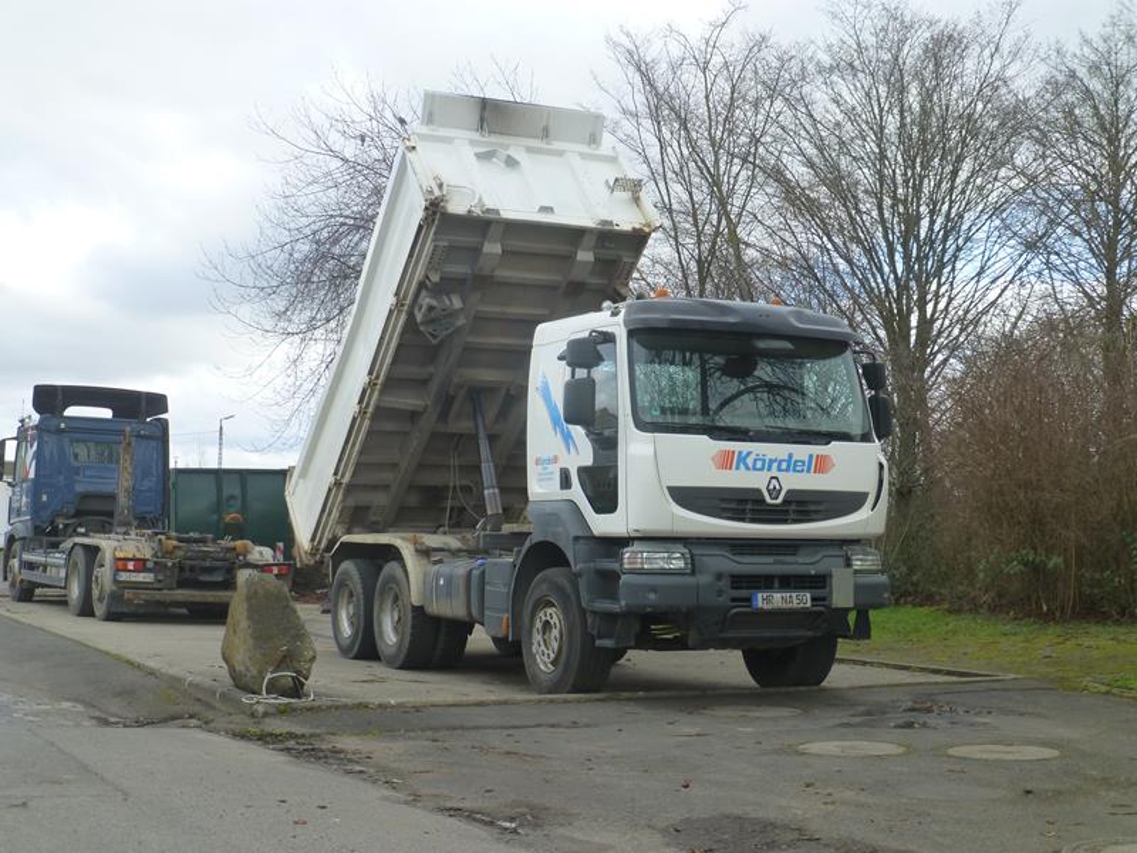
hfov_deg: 37.5
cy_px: 426
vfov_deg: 28.6
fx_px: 1675
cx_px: 568
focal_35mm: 51
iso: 160
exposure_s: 1/200
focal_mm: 9
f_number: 4.4
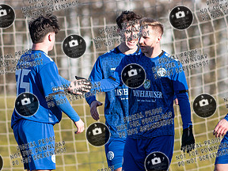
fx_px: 11764
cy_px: 110
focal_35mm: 1786
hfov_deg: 1.1
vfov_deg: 0.8
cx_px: 61
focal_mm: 300
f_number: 3.2
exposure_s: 1/1600
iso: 200
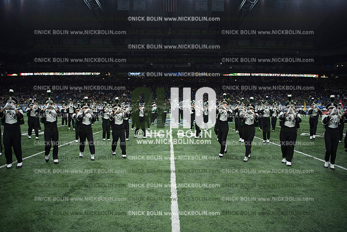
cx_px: 174
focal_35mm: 24
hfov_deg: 73.7
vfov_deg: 53.2
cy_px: 116
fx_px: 231
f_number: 2.8
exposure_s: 1/1250
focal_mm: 24
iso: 1250
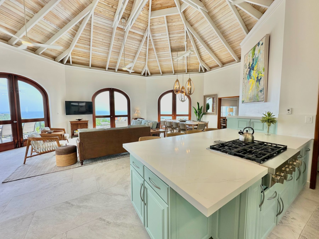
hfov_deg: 102.1
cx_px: 160
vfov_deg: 85.7
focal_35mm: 14
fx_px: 129
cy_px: 120
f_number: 2.2
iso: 40
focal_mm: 2.22
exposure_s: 1/217
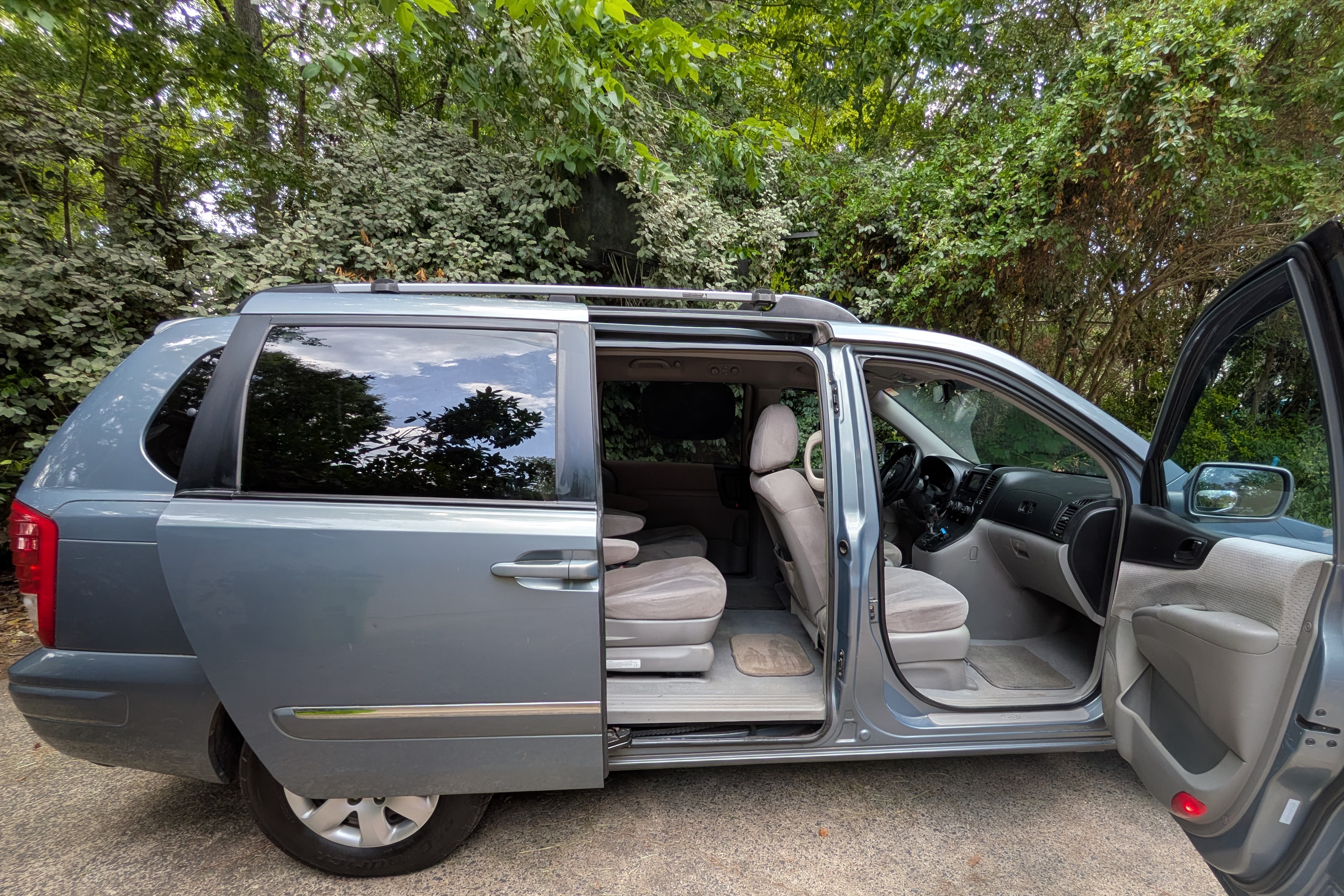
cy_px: 549
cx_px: 719
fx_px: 597
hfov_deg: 96.6
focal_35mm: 16
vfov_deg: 72.7
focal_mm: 1.83
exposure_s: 1/141
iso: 43
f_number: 2.2
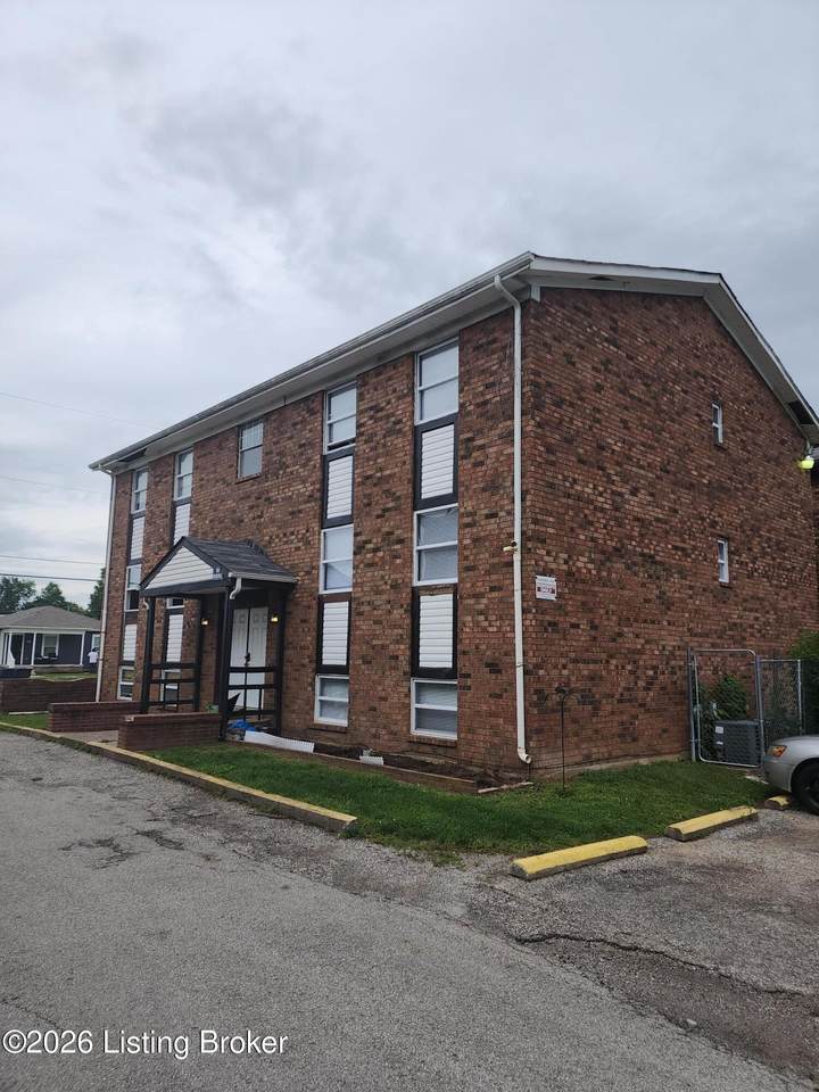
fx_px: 726
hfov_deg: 58.9
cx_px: 410
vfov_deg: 73.9
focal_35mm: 23
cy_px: 546
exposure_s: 1/541
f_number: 1.8
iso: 12
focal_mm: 6.4
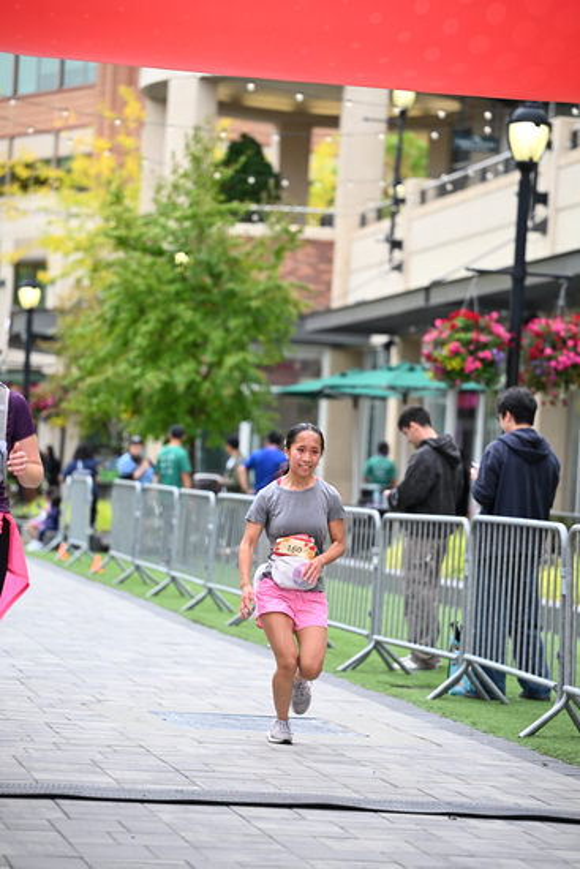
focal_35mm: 120
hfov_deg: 11.4
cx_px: 290
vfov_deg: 17.1
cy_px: 434
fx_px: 2898
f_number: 2.8
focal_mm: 120
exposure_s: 1/1600
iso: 640
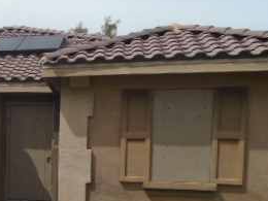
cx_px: -46
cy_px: 192
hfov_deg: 27.0
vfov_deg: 22.2
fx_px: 495
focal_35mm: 64
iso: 100
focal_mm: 4.6
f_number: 8
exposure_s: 1/250
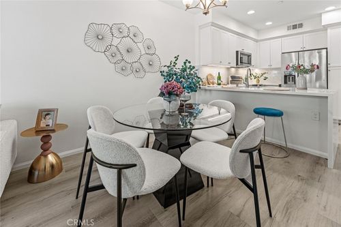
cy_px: 114
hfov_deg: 104.3
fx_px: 133
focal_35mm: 14
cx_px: 170
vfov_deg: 81.2
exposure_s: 1/10
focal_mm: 14
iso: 400
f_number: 5.6
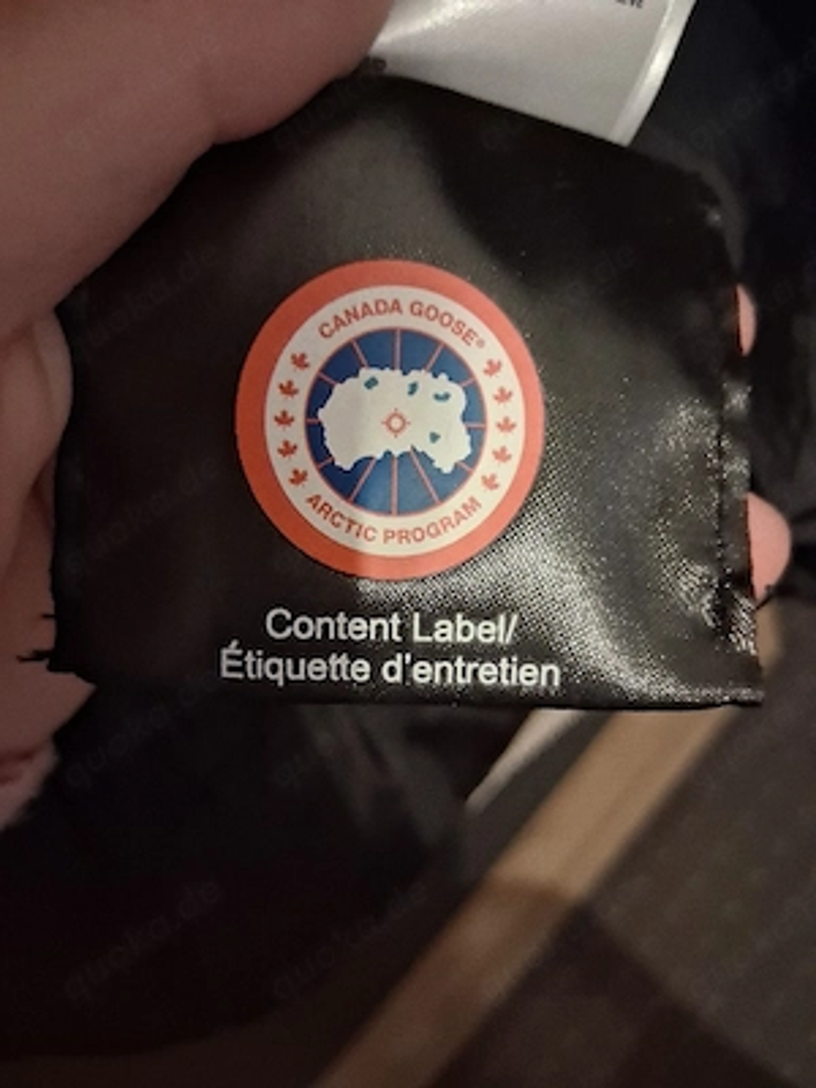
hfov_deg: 53.1
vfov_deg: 67.3
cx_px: 408
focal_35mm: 26
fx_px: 817
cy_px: 544
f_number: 1.8
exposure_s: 1/10
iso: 1250
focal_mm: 3.98
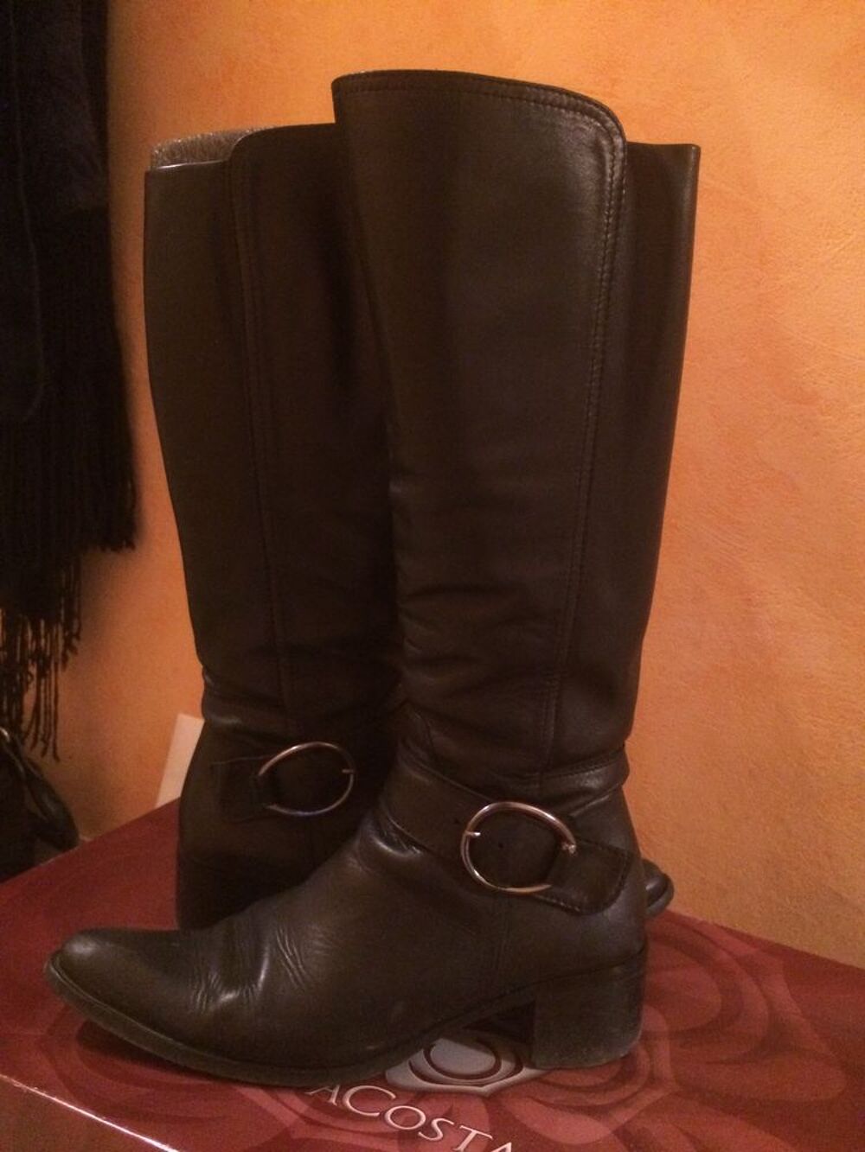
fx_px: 966
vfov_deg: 61.7
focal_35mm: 29
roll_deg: -3.8
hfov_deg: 48.2
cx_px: 432
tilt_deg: -10.4
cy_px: 576
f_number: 2.2
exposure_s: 1/17
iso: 500
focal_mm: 4.15
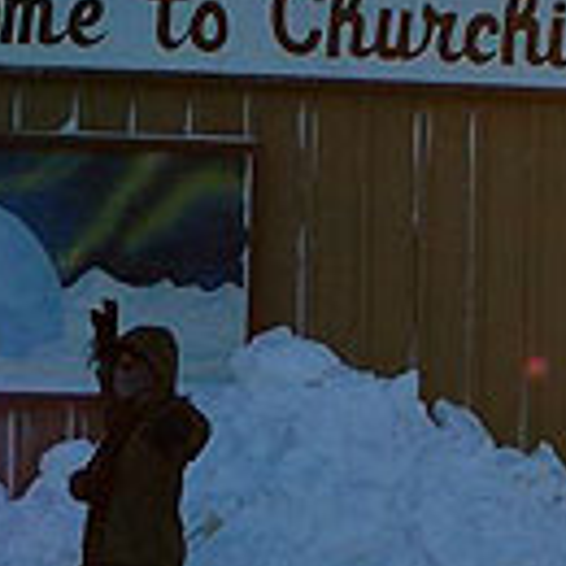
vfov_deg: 6.4
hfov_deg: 6.4
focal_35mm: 272
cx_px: 257
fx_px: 5032
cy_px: 466
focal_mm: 13.5
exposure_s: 1/500
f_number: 4.1
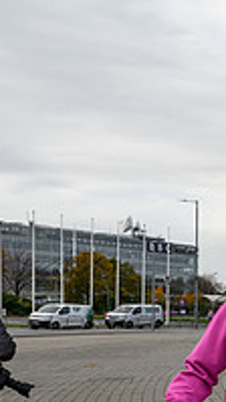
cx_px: 510
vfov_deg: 21.6
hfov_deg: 11.0
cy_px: 382
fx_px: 1022
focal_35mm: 96
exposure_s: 1/160
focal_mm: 27
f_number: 8
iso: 125
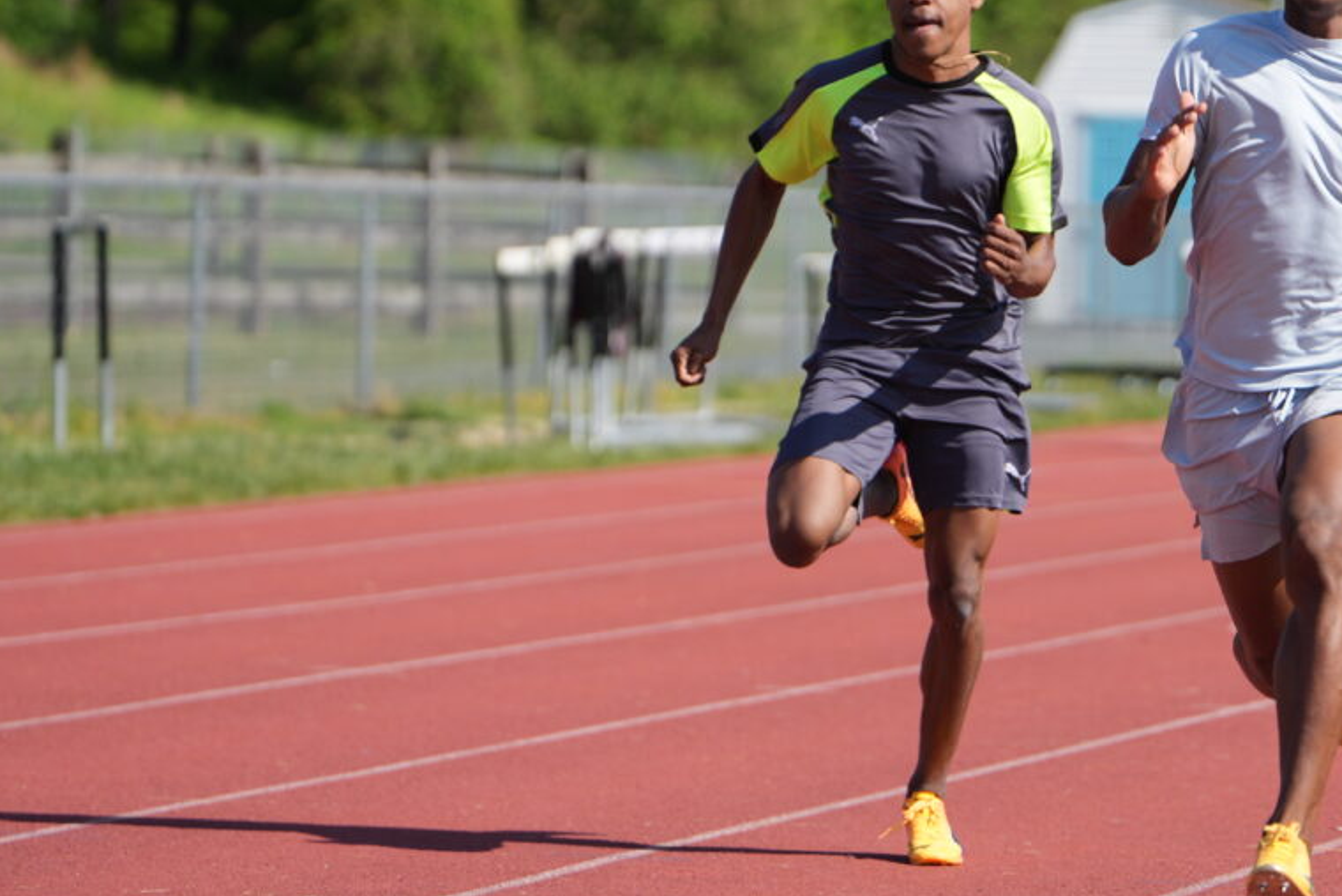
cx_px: 1144
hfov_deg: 7.2
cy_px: 350
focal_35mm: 287
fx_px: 10700
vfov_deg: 4.8
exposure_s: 1/4000
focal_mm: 142
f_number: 2.8
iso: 200
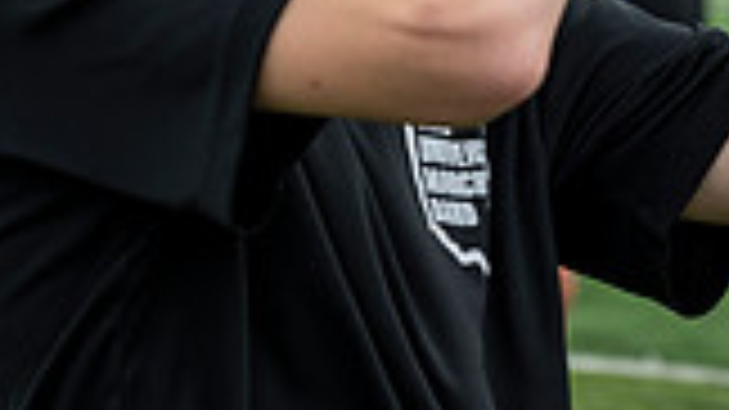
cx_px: 567
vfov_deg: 4.6
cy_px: -345
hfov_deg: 8.2
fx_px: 5082
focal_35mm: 263
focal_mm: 70
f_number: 4
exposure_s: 1/800
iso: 160
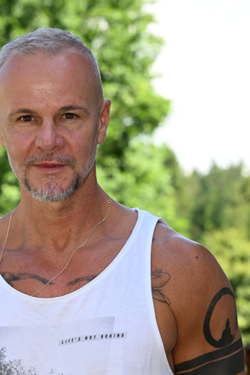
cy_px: 355
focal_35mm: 130
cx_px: 57
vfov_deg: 15.5
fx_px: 1354
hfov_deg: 10.5
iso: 200
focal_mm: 64
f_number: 4.5
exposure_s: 1/320
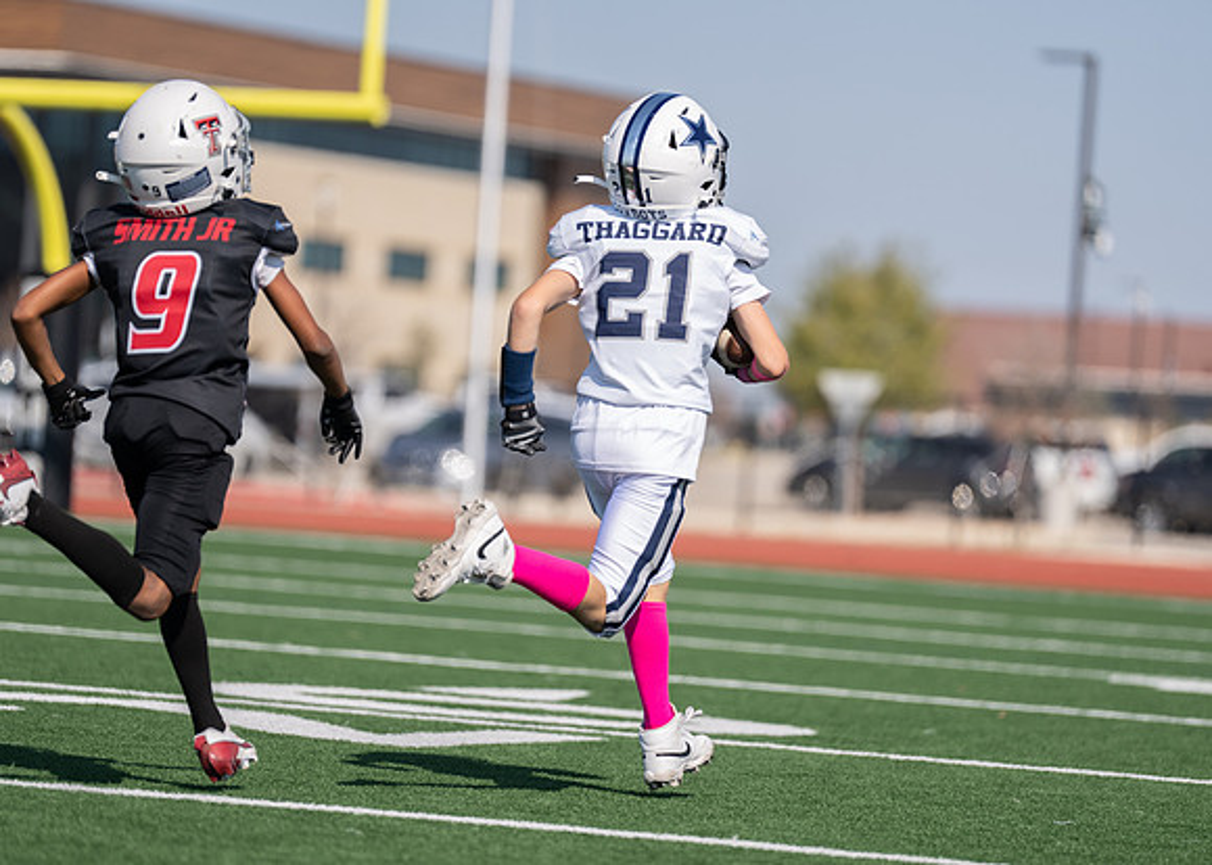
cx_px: 606
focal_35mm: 206
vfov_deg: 7.0
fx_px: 7104
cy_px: 432
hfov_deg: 9.8
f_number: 2.8
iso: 100
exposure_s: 1/2000
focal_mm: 197
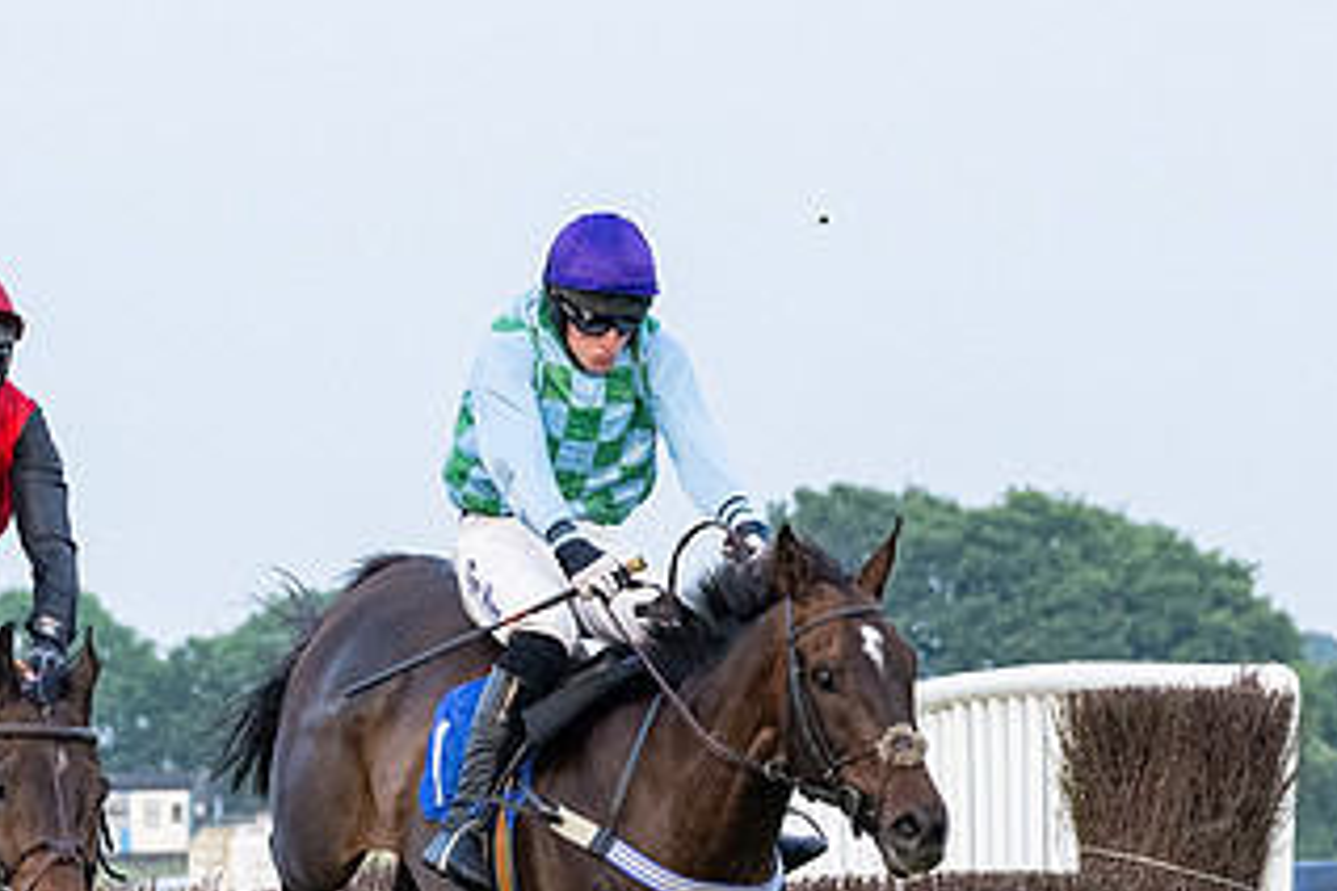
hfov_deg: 7.1
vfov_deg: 4.7
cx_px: 651
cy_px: 761
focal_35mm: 291
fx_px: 10807
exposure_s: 1/2500
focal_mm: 70
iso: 1250
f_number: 4
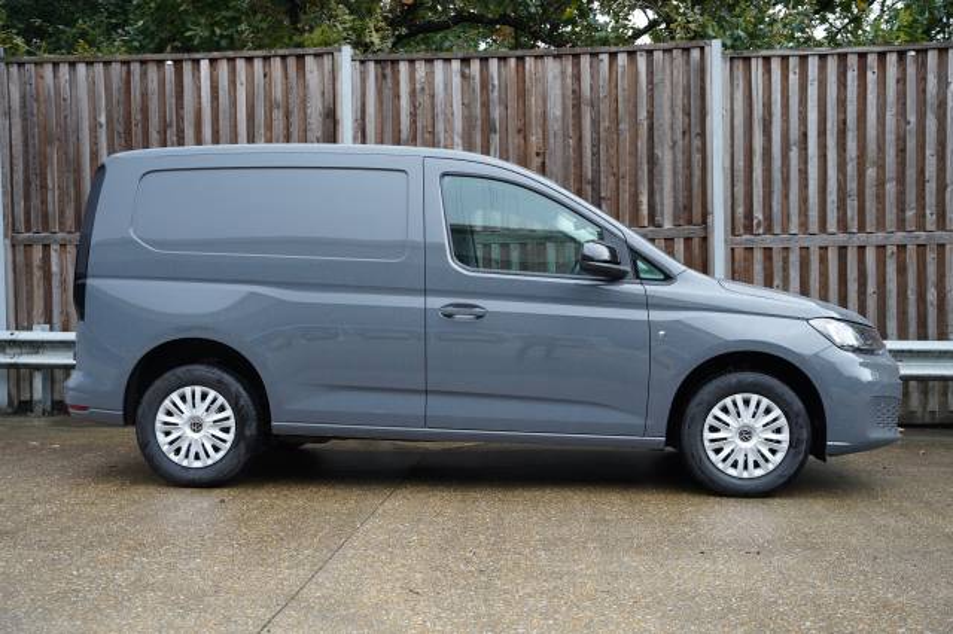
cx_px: 476
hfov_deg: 49.6
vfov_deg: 34.2
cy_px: 317
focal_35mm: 39
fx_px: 1032
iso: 640
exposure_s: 1/160
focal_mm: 39
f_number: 4
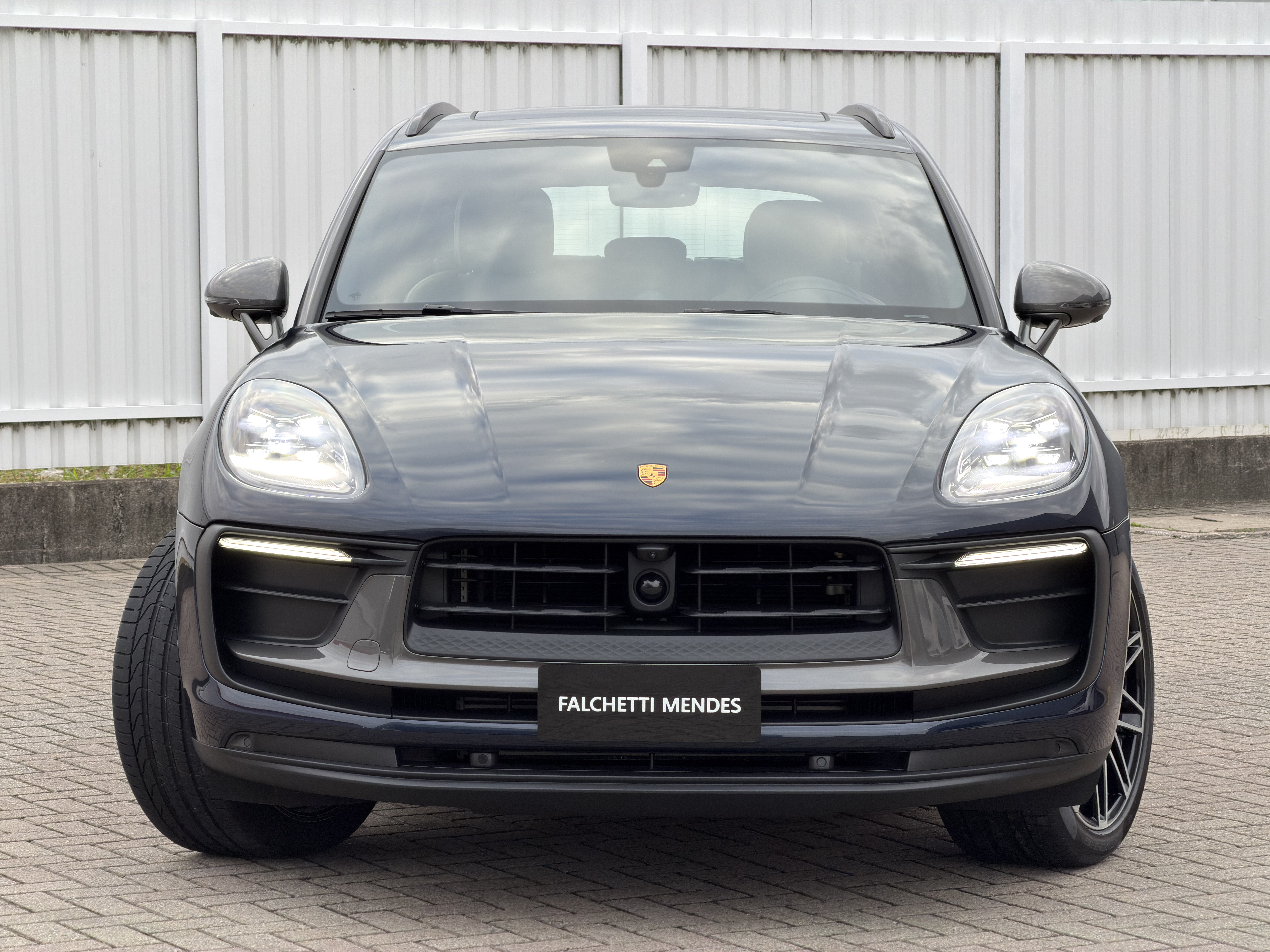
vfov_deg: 14.8
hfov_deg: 19.6
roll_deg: -1.7
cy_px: 476
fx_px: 3669
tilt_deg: -1.9
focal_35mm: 100
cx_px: 635
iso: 50
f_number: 2.8
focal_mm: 16.89
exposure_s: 1/121
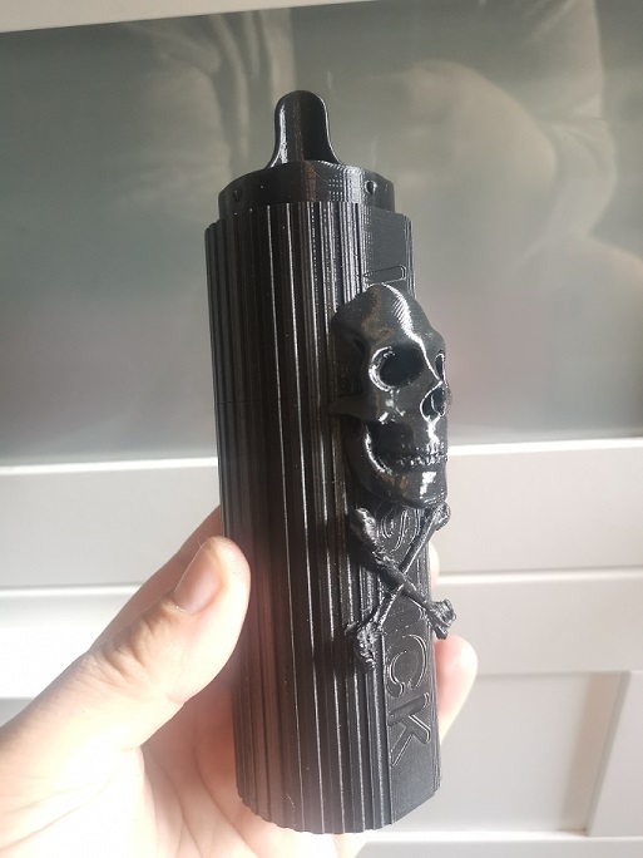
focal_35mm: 27
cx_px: 322
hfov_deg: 51.4
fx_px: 669
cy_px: 429
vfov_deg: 65.3
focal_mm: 5.58
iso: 250
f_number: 1.8
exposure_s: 1/50
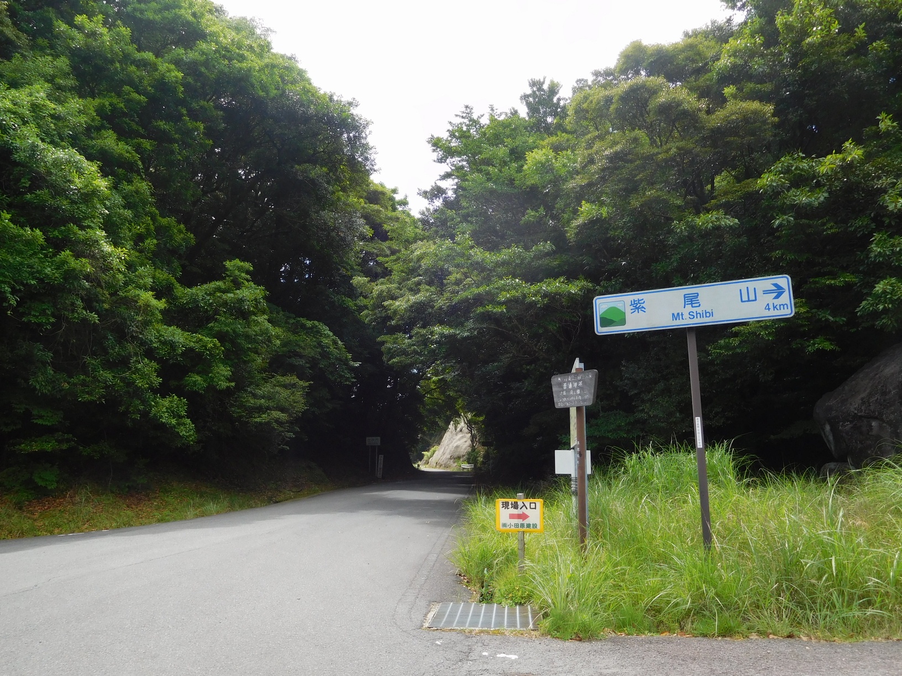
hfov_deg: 69.4
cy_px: 338
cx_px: 451
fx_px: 651
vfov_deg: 54.9
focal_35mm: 25
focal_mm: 4.5
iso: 125
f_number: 3.4
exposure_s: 1/400
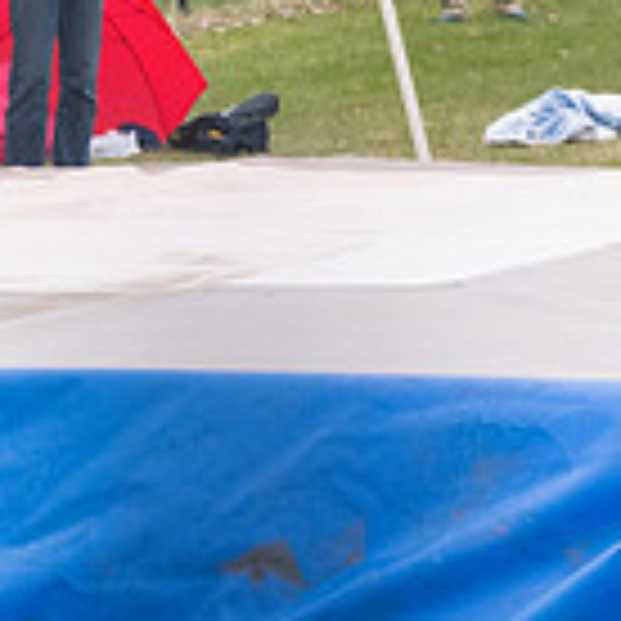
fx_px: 5886
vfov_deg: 6.0
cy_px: -302
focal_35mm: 290
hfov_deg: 6.0
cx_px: 299
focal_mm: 70
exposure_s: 1/2000
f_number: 4.5
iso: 2000
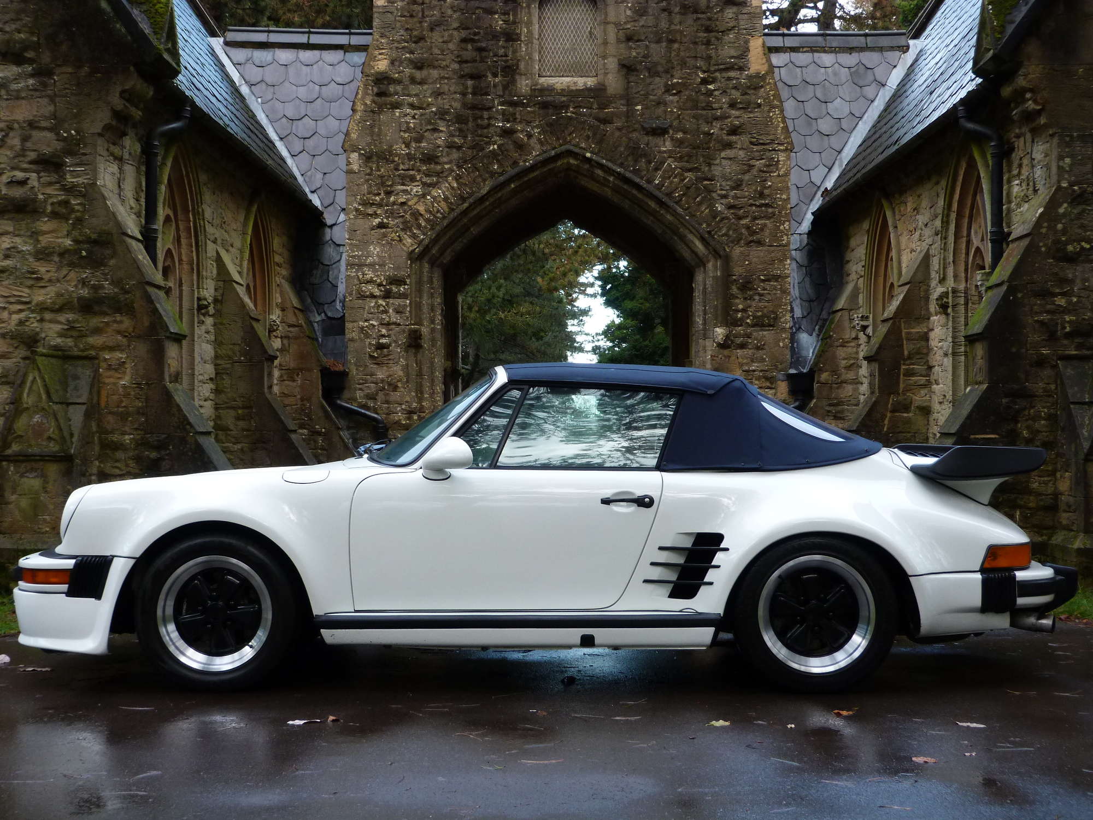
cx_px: 546
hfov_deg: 38.9
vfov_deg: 29.7
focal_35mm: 49
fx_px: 1547
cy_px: 410
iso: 160
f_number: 3.2
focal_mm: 8.7
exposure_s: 1/60
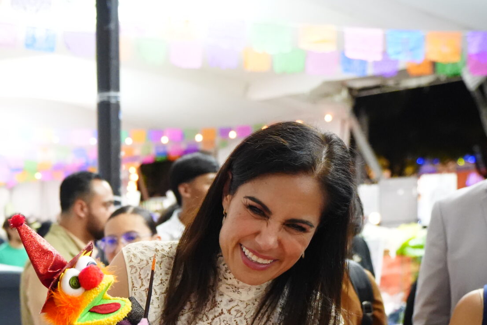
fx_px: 906
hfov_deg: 28.8
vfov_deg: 19.7
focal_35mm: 67
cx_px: 43
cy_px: 332
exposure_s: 1/160
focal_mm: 29
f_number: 2.8
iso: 10000
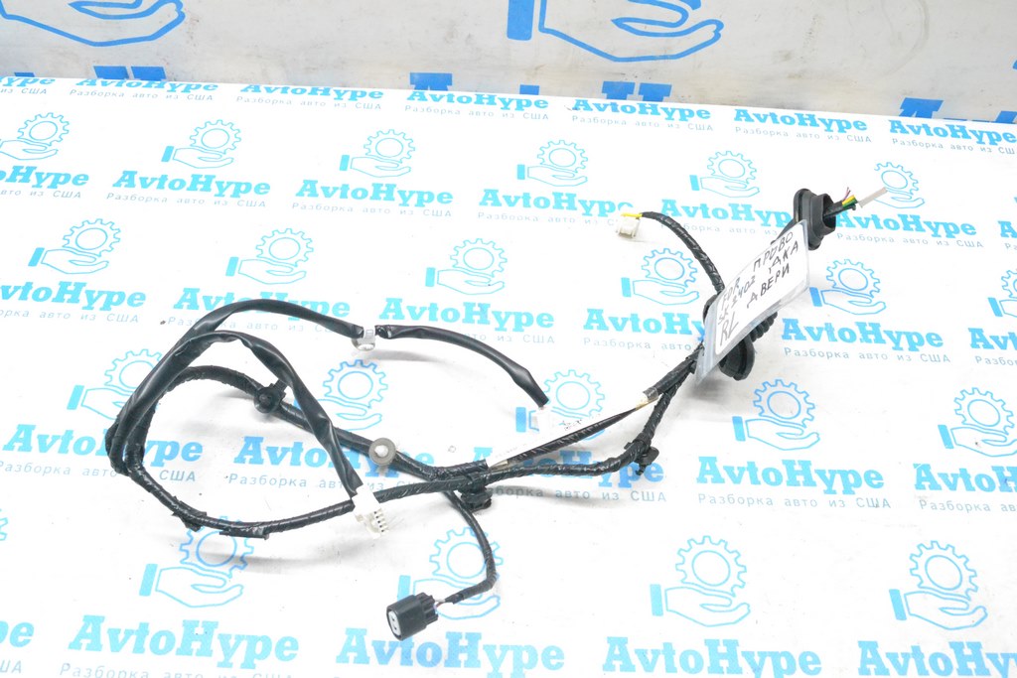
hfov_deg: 57.2
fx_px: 932
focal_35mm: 33
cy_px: 339
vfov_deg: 40.0
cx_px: 508
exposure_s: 1/160
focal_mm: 22
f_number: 9
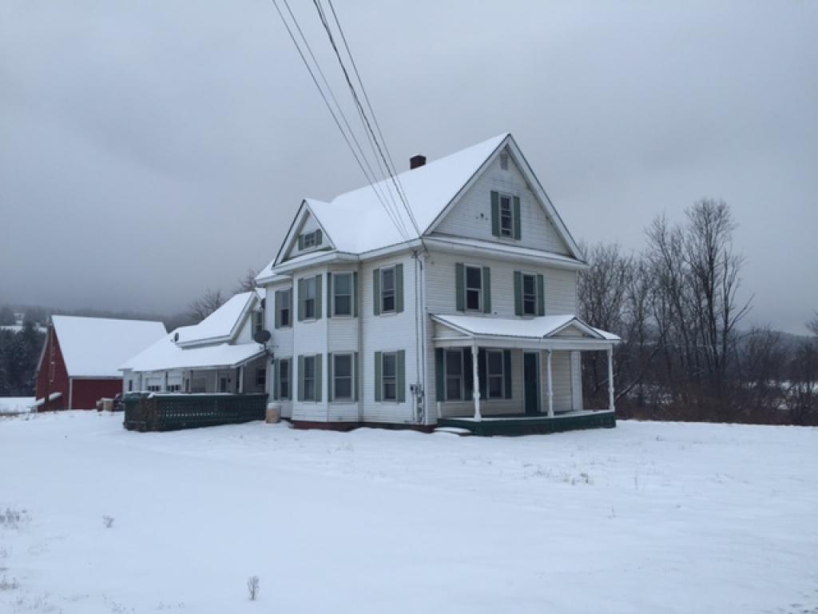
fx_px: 685
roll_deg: +0.0
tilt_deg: +6.2
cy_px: 307
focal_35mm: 29
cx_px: 409
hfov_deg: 61.7
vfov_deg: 48.2
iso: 32
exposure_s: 1/465
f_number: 2.2
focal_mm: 4.15
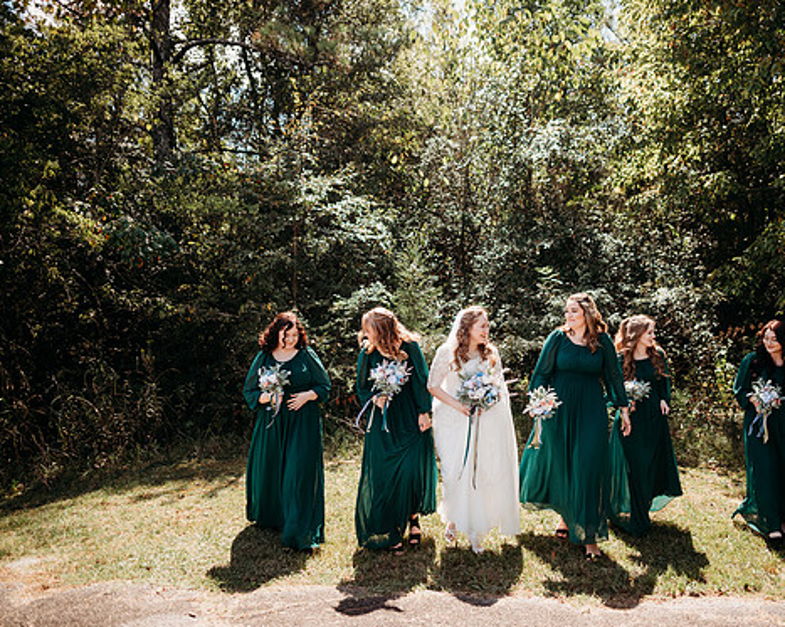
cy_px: 314
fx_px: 650
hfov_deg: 61.6
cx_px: 481
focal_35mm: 28
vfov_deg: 51.5
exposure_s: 1/1250
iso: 100
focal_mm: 24
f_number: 2.2
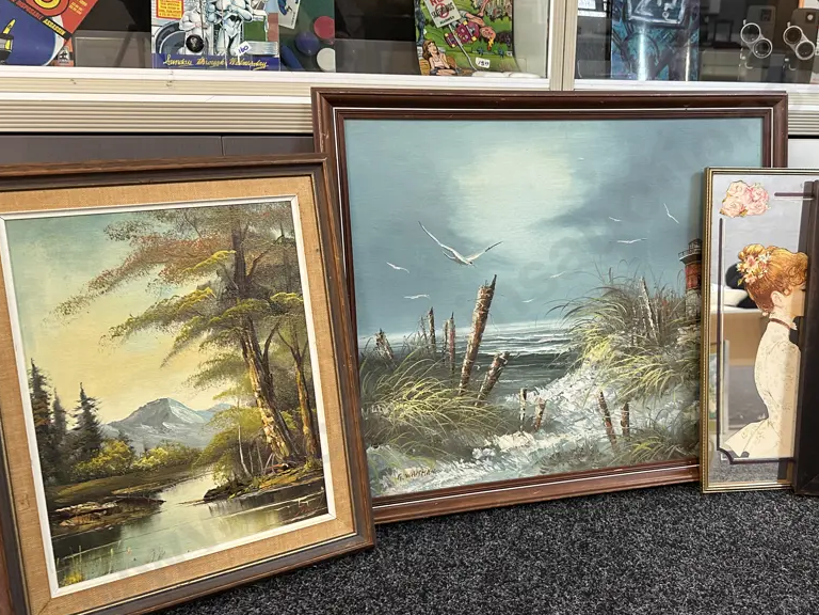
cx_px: 526
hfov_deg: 55.9
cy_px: 289
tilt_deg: -15.9
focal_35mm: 32
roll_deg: -1.5
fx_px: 757
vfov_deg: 44.1
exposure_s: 1/50
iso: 200
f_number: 1.78
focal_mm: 6.86
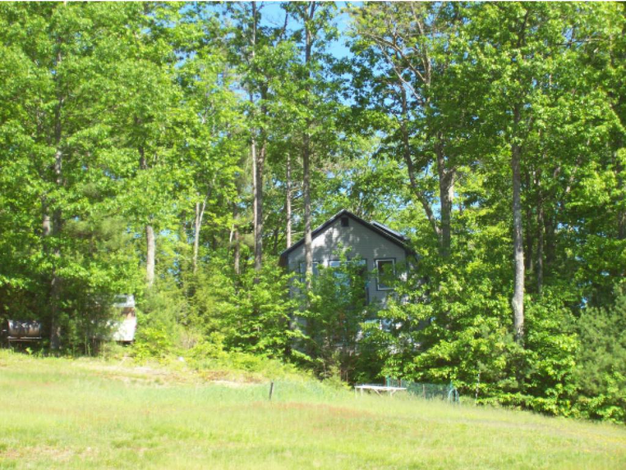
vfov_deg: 14.5
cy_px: 235
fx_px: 1845
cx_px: 313
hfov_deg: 19.3
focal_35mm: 102
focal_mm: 16.8
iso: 80
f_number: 4.6
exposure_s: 1/185
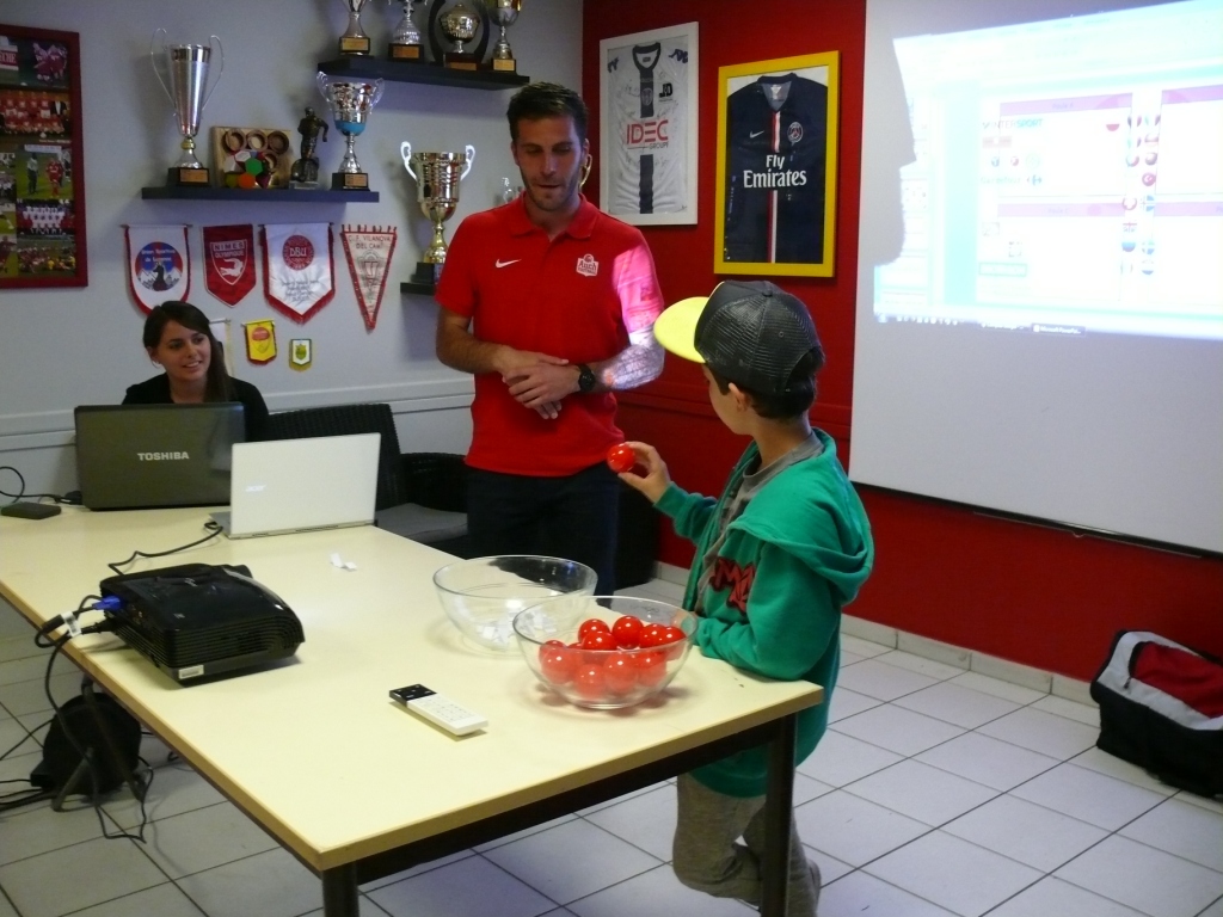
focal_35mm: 35
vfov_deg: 40.7
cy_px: 458
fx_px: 1237
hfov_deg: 52.6
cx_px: 612
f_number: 2.8
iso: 400
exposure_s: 1/40
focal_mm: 7.4
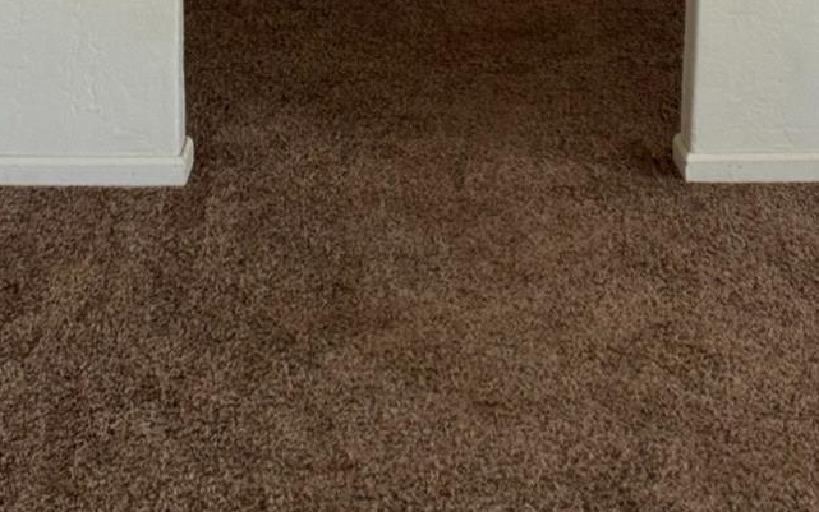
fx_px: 2657
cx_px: 439
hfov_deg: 17.5
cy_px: -297
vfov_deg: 10.6
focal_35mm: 119
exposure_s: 1/60
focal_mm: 6.76
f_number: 1.78
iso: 200
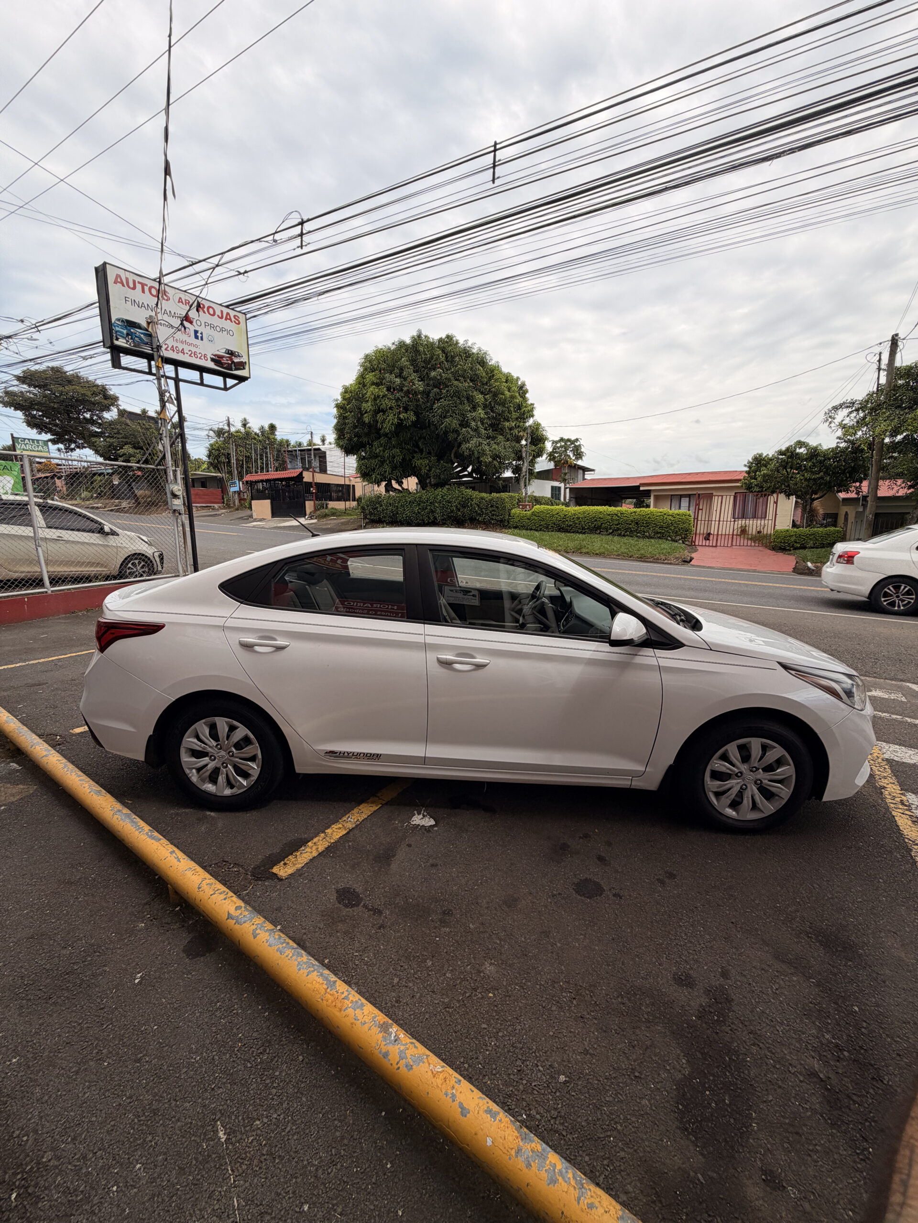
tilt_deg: -10.9
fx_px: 495
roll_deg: +0.1
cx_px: 459
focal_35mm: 14
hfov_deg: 85.7
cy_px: 612
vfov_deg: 102.1
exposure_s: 1/942
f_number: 2.2
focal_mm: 2.22
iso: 20
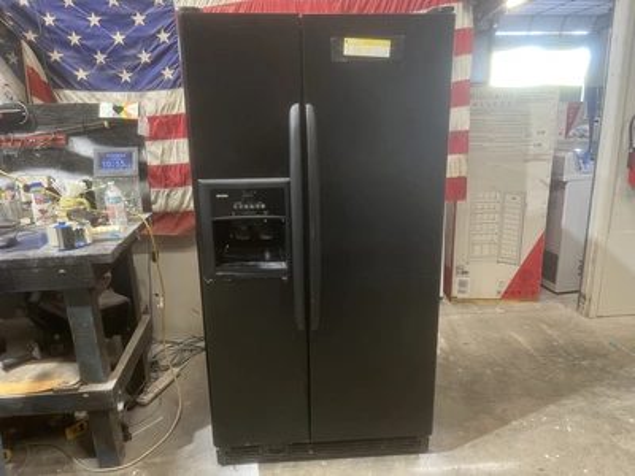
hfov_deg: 67.3
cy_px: 238
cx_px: 318
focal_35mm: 26
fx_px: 477
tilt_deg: -14.3
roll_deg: +2.4
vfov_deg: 53.1
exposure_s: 1/60
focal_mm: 5.1
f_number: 1.6
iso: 250
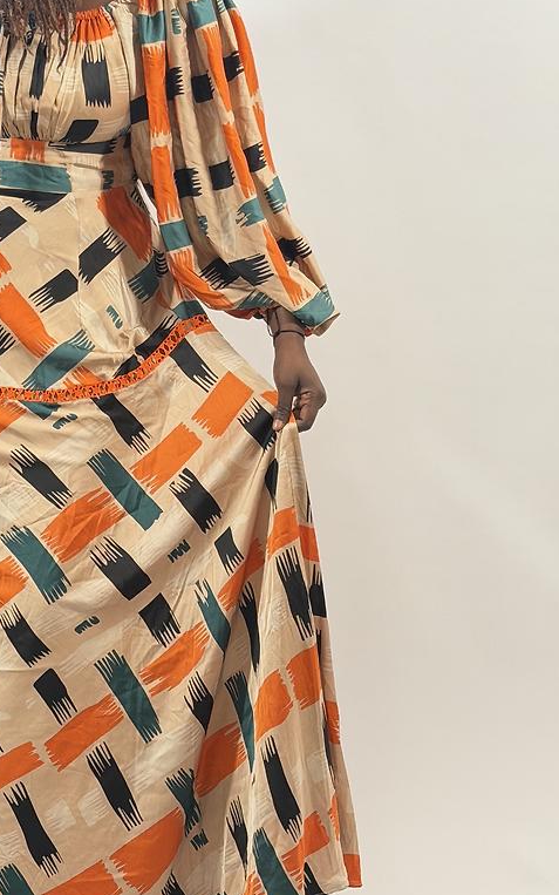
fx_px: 1950
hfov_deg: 16.1
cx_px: 60
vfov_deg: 25.8
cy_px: 395
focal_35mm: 80
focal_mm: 6.76
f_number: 1.78
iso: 125
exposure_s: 1/50
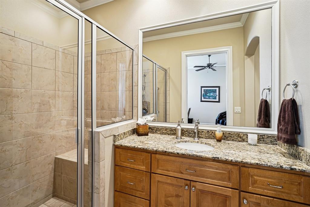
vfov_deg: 73.7
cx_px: 155
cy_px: 104
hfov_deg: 96.8
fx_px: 138
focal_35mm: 16
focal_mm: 16
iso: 400
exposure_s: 1/4
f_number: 8
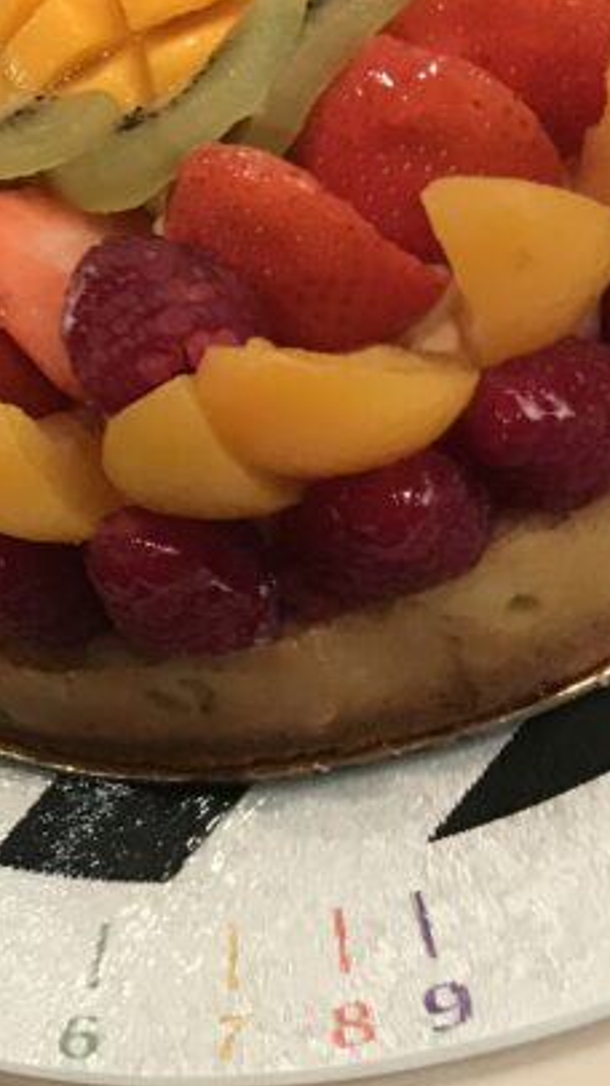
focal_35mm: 77
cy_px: 337
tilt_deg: -35.3
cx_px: -388
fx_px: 2217
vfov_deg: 27.3
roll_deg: +39.3
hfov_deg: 14.3
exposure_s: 1/17
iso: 80
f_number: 1.8
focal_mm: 3.99
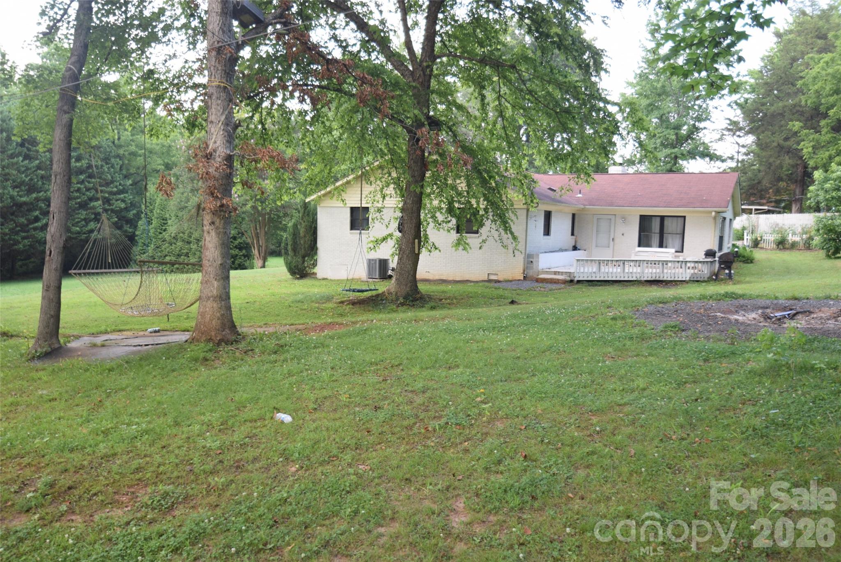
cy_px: 281
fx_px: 666
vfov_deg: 45.7
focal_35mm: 28
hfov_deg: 64.5
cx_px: 420
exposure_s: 1/125
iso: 360
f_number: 5.6
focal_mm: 19
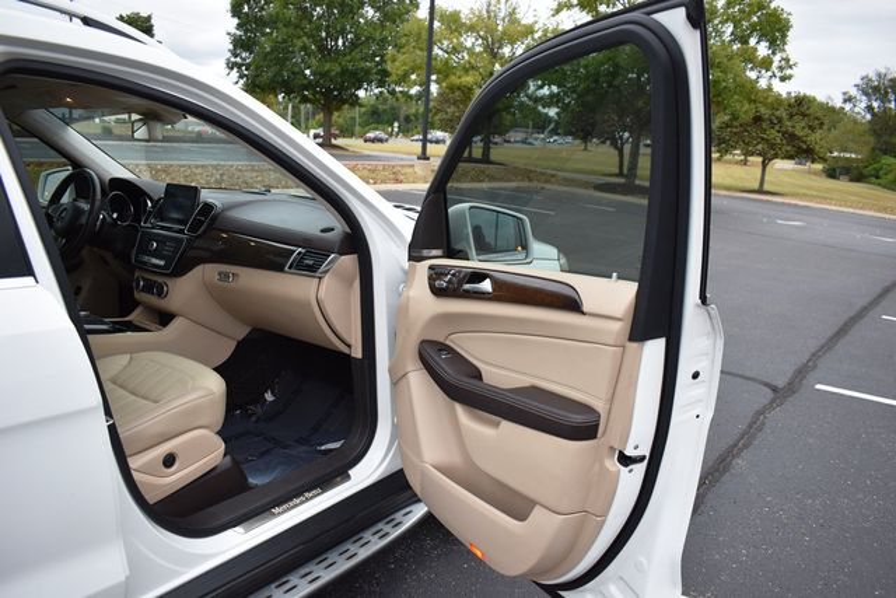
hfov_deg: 67.4
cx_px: 448
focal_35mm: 27
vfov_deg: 48.0
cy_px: 299
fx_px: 672
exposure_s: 1/250
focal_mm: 18
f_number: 4
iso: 400
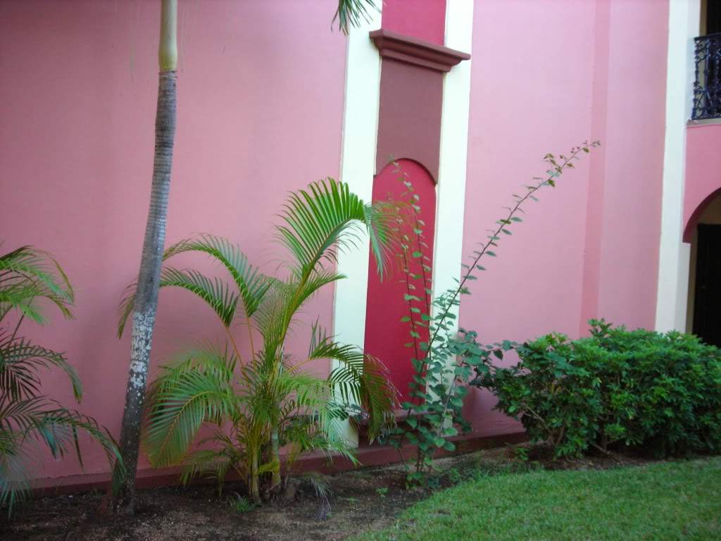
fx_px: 791
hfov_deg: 49.0
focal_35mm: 38
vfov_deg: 37.7
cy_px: 270
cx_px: 360
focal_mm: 6.3
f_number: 3.2
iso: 200
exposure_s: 1/61.8
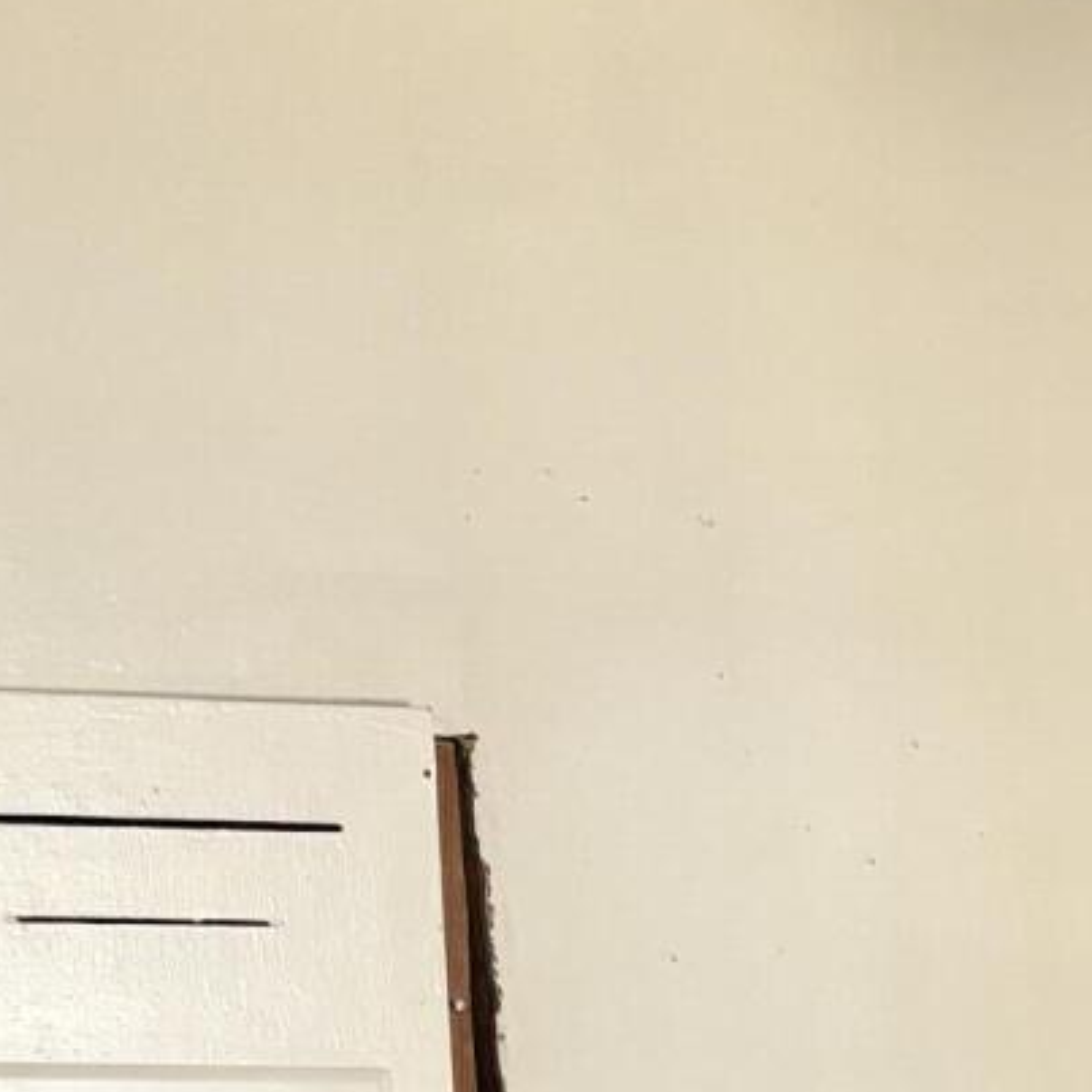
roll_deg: +1.1
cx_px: 1368
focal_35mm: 114
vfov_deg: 14.2
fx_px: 4069
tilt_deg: -5.7
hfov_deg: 14.7
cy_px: 1677
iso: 250
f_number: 1.6
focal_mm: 5.96
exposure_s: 1/60
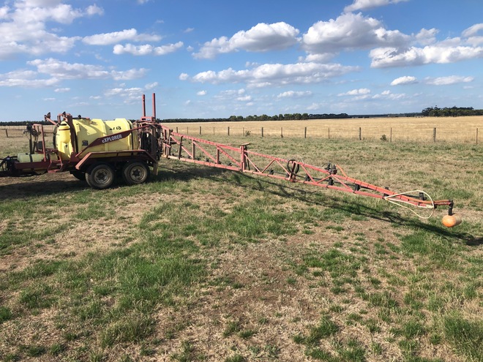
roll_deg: +1.2
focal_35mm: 28
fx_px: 391
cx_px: 242
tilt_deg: -6.8
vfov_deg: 49.7
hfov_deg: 63.4
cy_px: 181
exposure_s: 1/2183
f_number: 1.8
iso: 20
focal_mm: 3.99
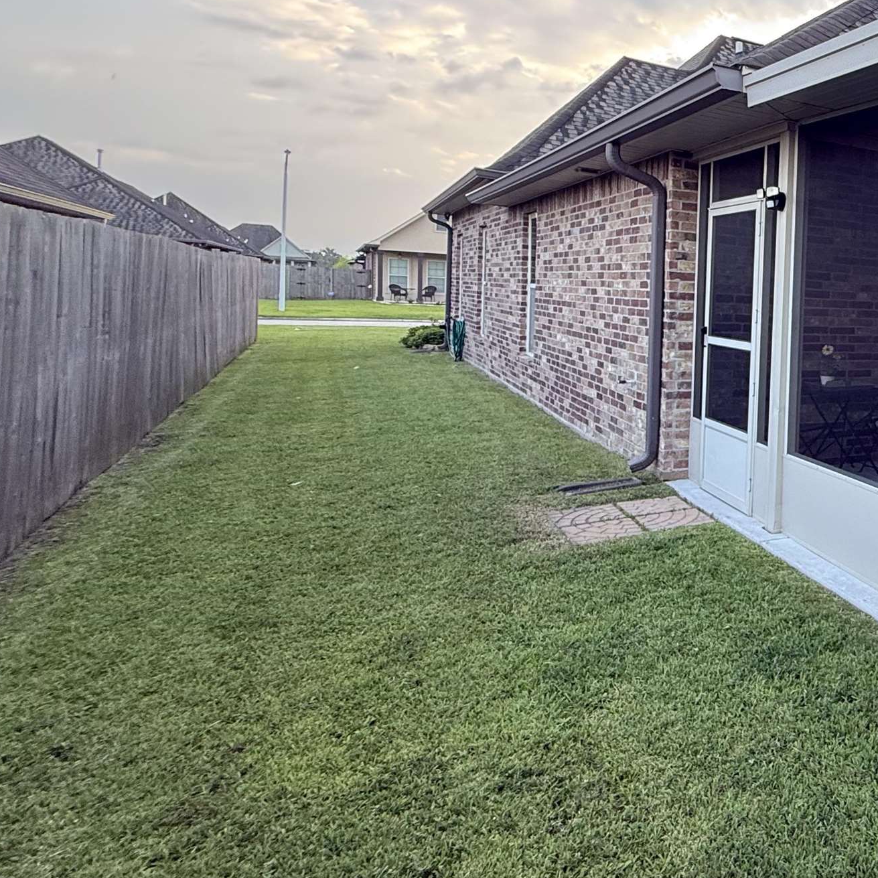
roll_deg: -3.4
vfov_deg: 55.2
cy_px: 346
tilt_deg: -2.4
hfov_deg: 41.5
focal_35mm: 29
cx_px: 1009
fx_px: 832
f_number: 2.2
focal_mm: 2.22
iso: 100
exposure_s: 1/99
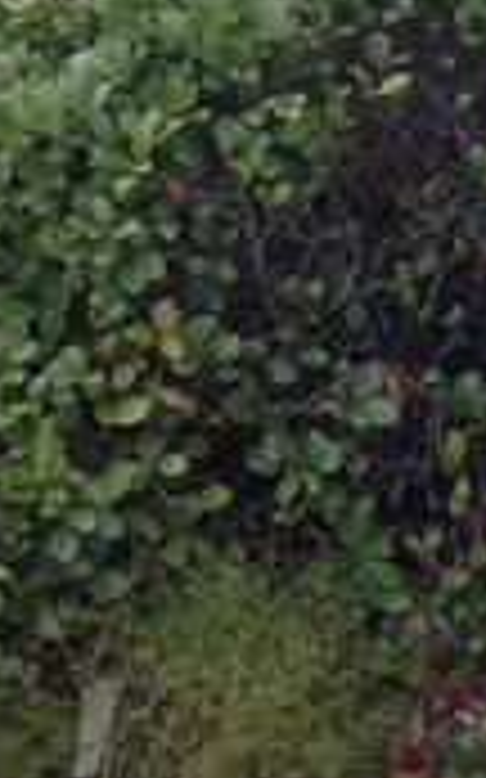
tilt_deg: -23.7
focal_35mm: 127
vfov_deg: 16.4
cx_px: 736
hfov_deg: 10.0
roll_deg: -0.6
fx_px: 2694
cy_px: 243
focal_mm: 4.28
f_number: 2.4
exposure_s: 1/442
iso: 50
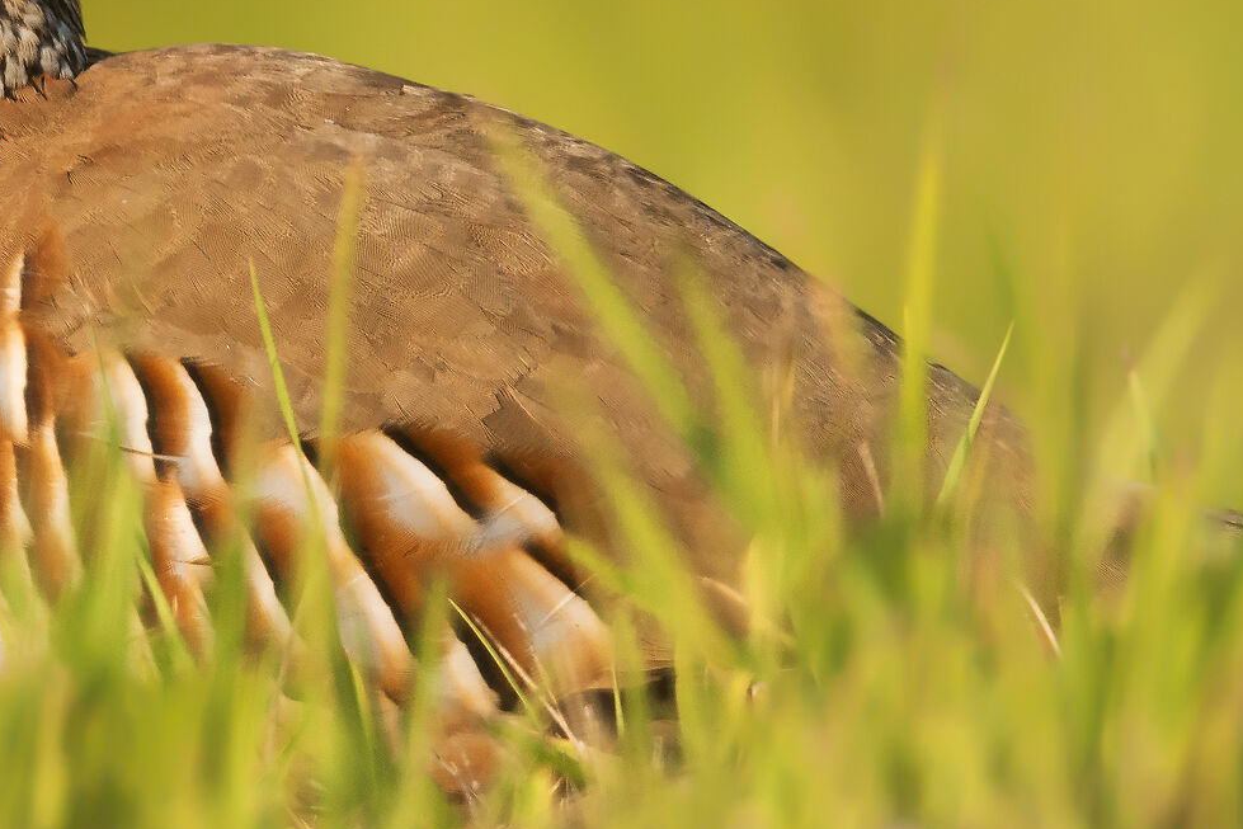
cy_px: 235
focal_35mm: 2943
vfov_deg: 0.5
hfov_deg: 0.7
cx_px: 112
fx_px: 101623
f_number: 8
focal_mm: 600
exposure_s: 1/640
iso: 250
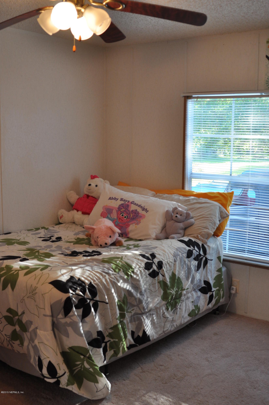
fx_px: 472
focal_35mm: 42
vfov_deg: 46.5
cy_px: 202
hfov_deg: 31.8
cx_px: 134
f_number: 4.5
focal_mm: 28
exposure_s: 1/80
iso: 400
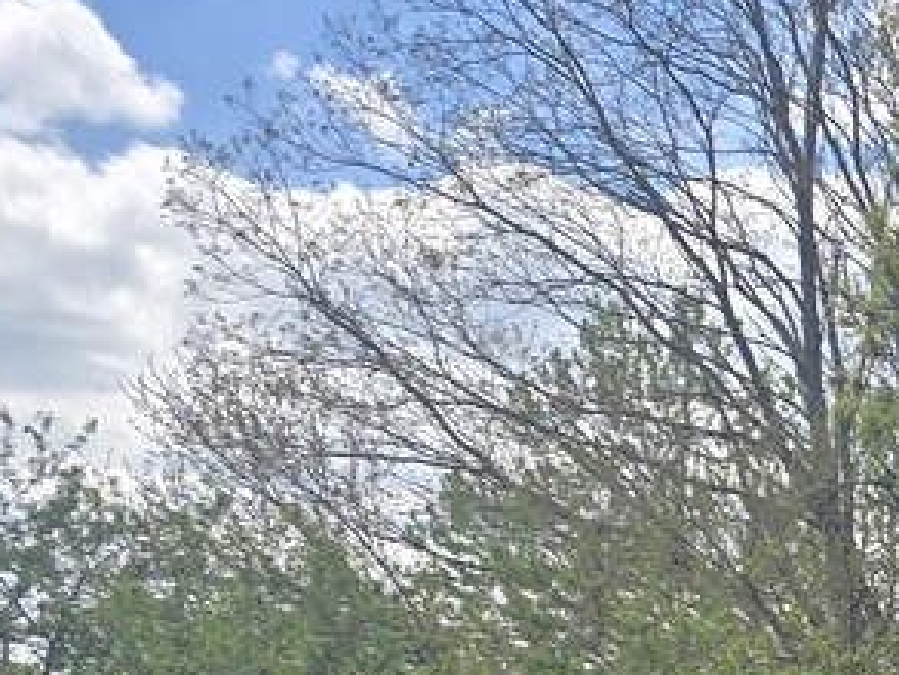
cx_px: 1485
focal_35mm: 113
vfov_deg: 12.1
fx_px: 2936
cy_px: 1197
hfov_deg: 15.5
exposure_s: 1/750
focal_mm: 6.3
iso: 12
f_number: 1.7
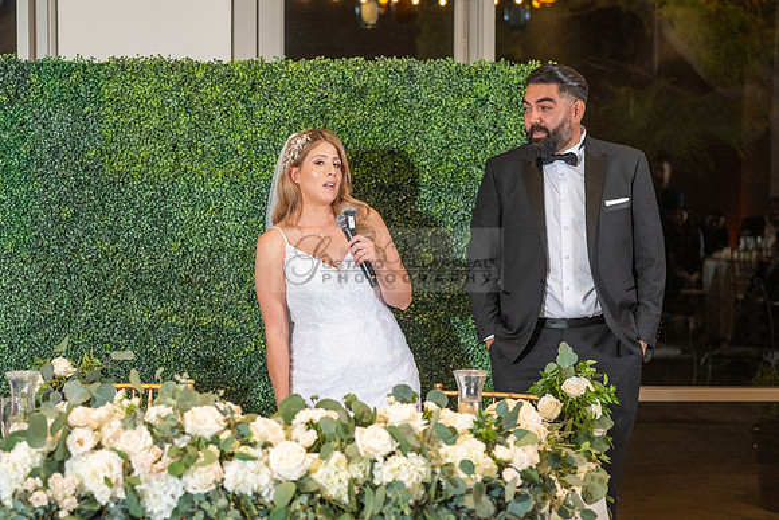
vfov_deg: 16.4
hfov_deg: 24.4
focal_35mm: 83
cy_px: 310
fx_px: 1804
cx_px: 355
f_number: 3.5
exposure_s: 1/160
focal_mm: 70
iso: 800
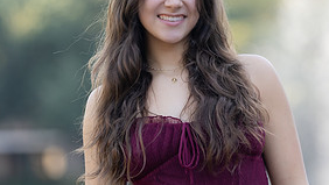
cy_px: 76
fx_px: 3186
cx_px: 201
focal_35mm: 365
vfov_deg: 3.3
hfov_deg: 5.9
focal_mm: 158
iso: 320
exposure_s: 1/320
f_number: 2.8
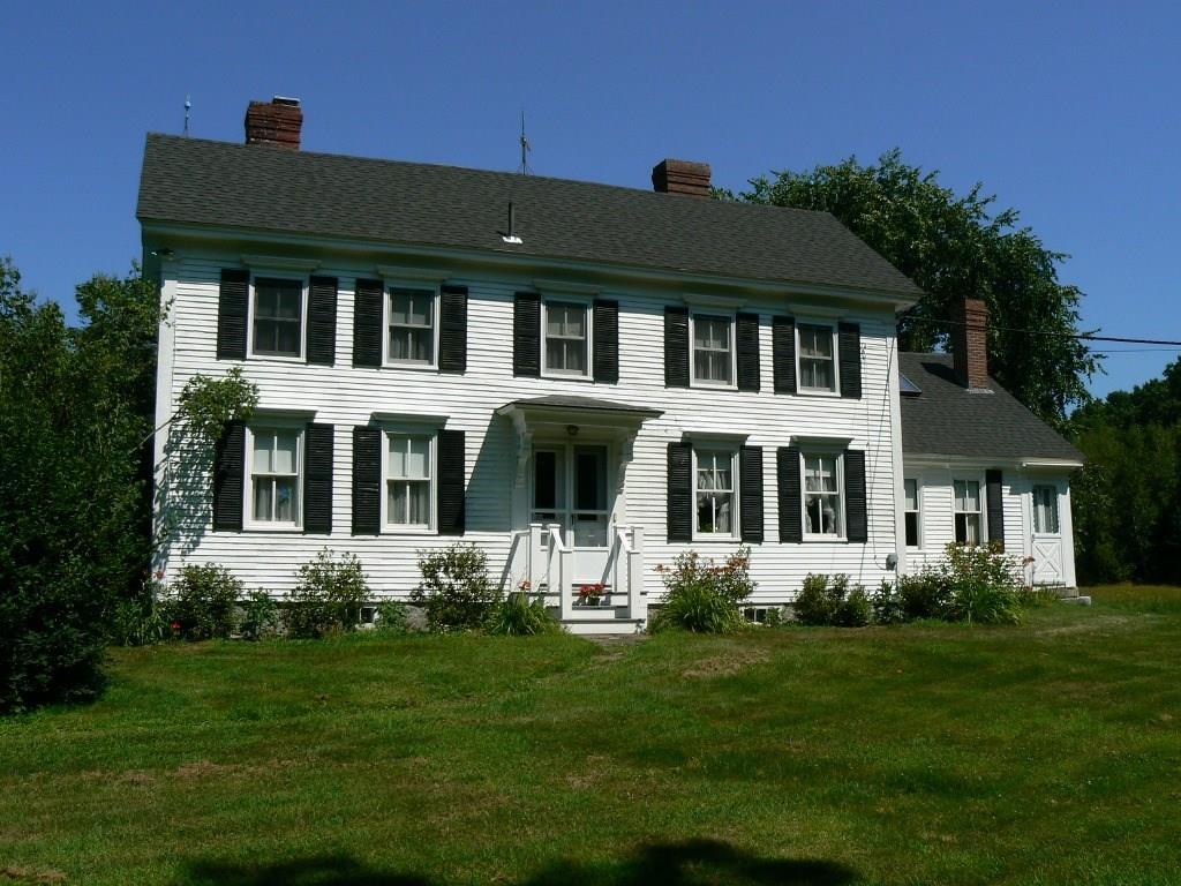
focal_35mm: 36
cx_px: 590
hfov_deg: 51.4
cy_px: 443
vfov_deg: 39.7
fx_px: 1228
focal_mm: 6
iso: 80
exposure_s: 1/640
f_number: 8
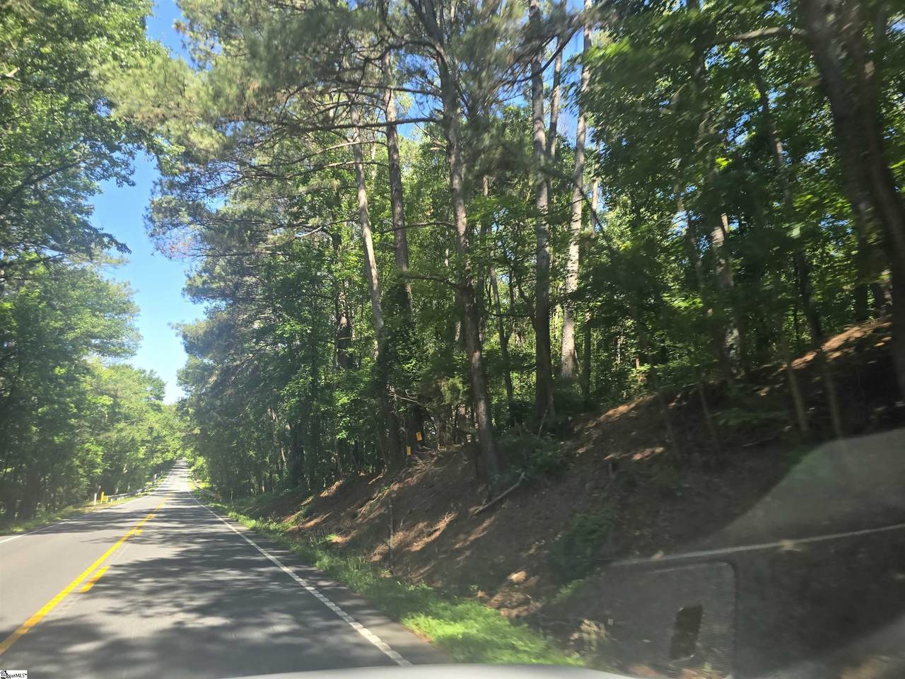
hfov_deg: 73.9
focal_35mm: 23
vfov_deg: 58.9
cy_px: 340
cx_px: 452
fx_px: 601
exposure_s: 1/180
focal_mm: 6.3
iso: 20
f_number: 1.7
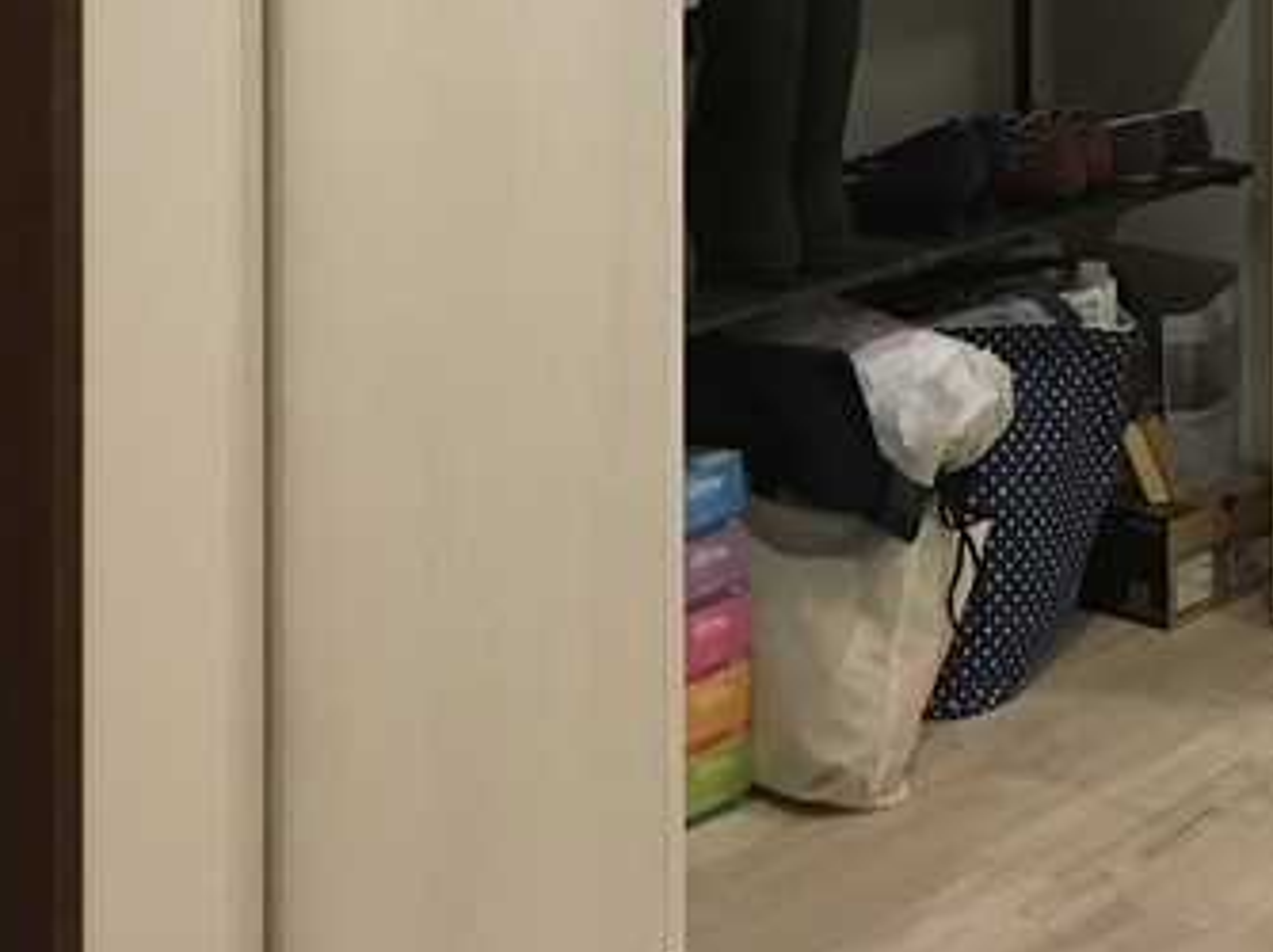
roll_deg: +0.3
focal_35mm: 89
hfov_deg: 22.0
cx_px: 629
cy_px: -438
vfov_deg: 15.4
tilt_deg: -2.2
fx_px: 3271
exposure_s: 1/30
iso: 200
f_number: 2.2
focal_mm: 4.15
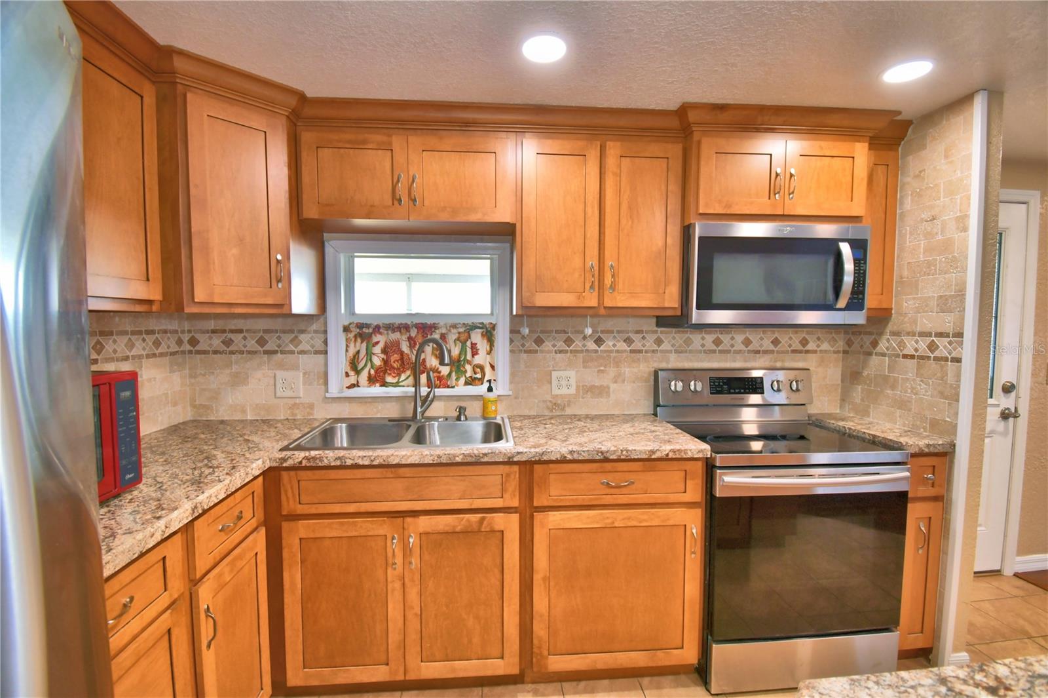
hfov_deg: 100.4
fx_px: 436
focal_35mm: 15
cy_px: 349
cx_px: 524
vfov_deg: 77.3
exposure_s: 1/30
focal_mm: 10
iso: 200
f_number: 4.5
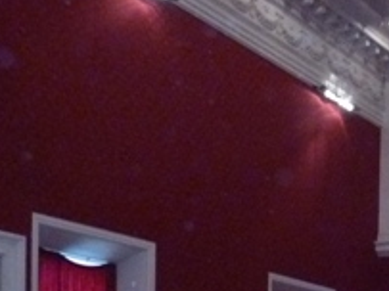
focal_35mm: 79
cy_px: 440
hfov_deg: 22.4
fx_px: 887
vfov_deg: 16.9
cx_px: 494
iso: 640
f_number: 3.3
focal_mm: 4.1
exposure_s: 1/60
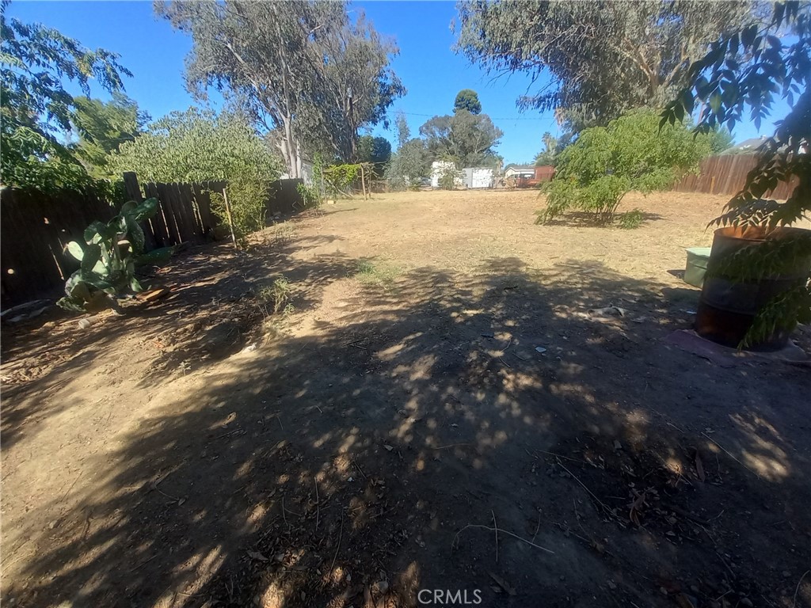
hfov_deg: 106.2
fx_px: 305
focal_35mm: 13
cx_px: 406
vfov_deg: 89.9
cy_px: 304
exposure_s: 1/413
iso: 40
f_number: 2.2
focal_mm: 1.13
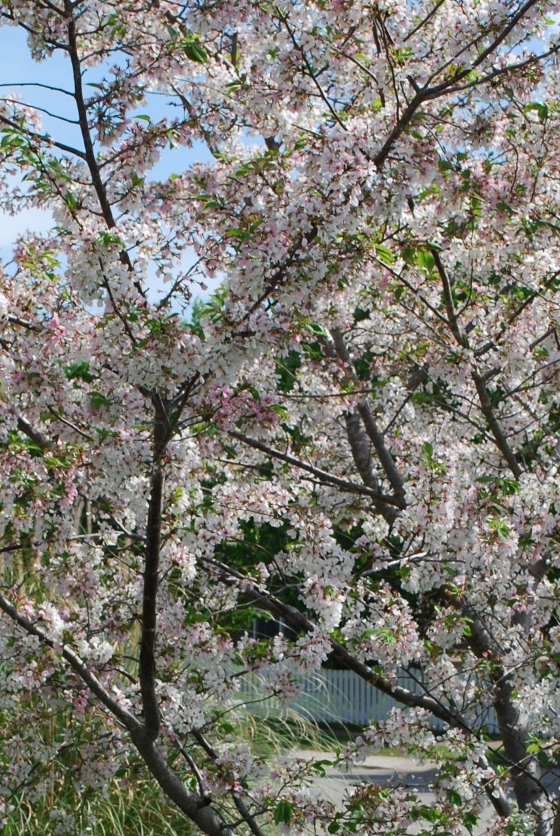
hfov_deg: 14.6
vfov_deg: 21.6
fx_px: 2186
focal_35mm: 94
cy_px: 523
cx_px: 176
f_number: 7.1
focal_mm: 32
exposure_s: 1/200
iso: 100
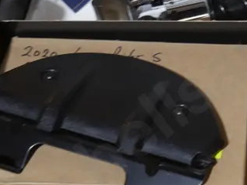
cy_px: 46
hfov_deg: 20.9
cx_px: 261
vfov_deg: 16.3
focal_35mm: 90
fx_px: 642
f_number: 3.5
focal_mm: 14
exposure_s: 1/60
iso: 500
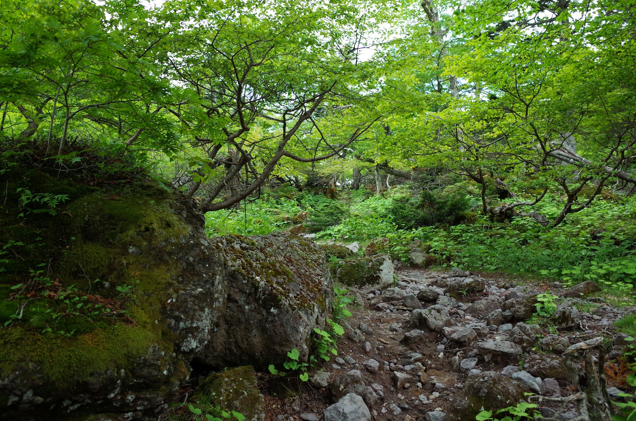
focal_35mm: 28
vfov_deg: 46.2
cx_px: 318
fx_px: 494
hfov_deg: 65.6
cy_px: 210
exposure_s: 1/160
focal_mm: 18.3
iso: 100
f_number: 2.8
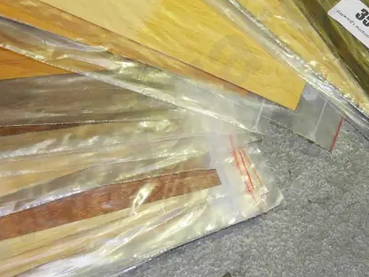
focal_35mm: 75
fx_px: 800
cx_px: 200
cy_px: 84
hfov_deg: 26.0
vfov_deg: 19.6
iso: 3200
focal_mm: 15
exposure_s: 1/320
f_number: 4
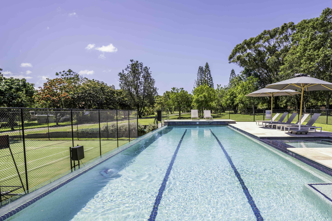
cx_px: 194
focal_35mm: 23
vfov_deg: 54.7
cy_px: 132
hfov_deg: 75.5
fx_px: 212
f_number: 5
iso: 64
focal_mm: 17
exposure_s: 1/400
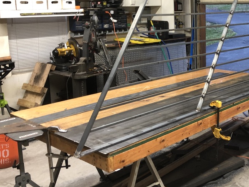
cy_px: 59
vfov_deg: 30.0
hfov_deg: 38.0
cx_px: 204
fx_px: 345
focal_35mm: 48
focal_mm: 4
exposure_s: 1/20
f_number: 1.8
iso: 40
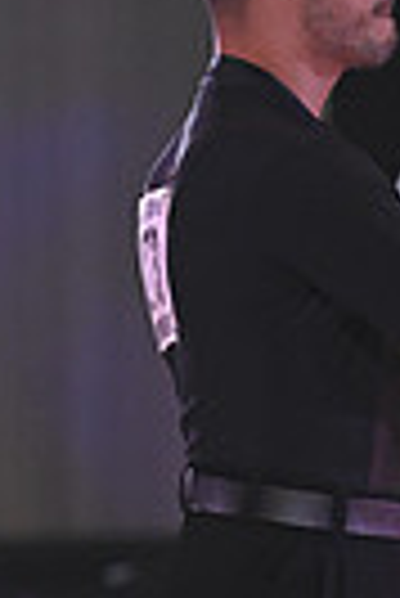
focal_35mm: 873
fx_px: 14511
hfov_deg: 1.6
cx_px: 663
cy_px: 764
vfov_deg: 2.4
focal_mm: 200
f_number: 5
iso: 1600
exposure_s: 1/400
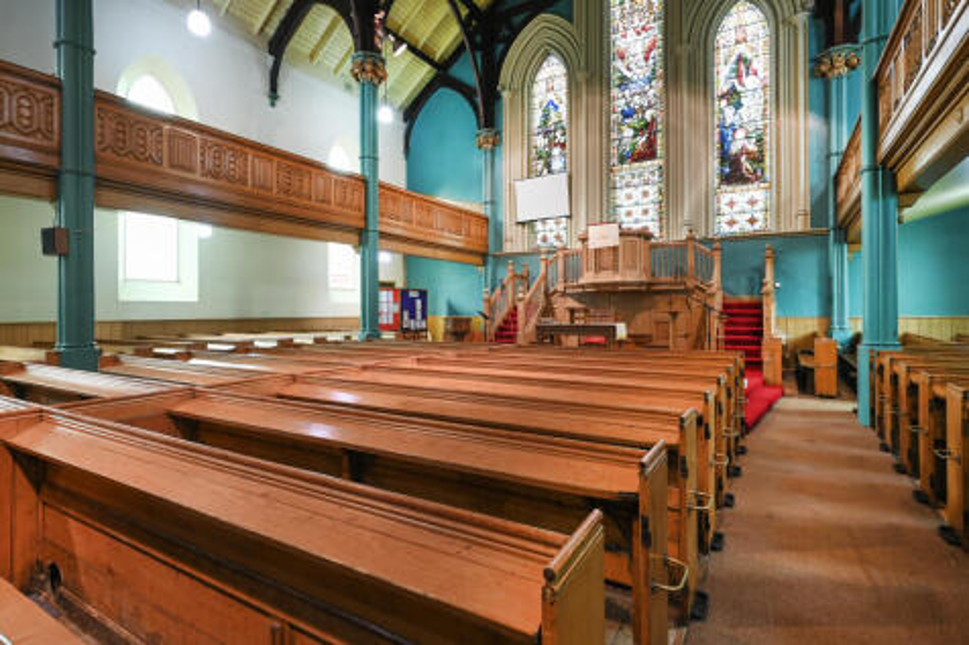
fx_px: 484
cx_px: 484
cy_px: 322
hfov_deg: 90.0
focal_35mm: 18
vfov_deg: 67.3
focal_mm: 18
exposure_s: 1/3
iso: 320
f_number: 8
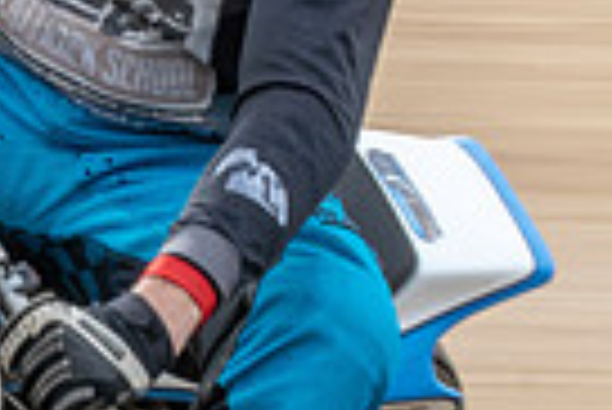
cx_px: -119
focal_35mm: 1206
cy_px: 182
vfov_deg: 1.1
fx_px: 20524
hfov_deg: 1.7
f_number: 20
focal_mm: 150
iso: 640
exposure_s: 1/100
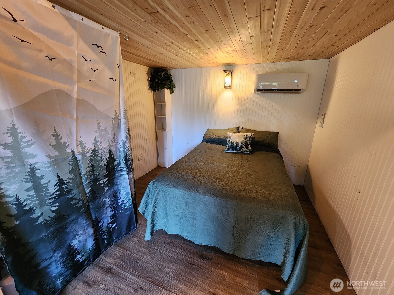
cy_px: 148
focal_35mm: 13
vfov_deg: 89.9
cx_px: 197
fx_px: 148
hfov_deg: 106.2
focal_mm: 2.2
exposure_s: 1/30
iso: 400
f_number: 2.2
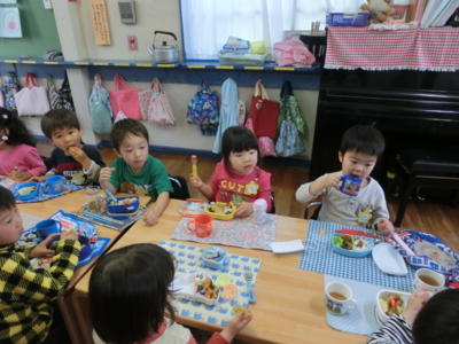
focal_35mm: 24
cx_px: 230
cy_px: 172
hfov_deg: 71.6
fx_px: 318
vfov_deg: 56.8
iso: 400
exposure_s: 1/125
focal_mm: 4.24
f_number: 3
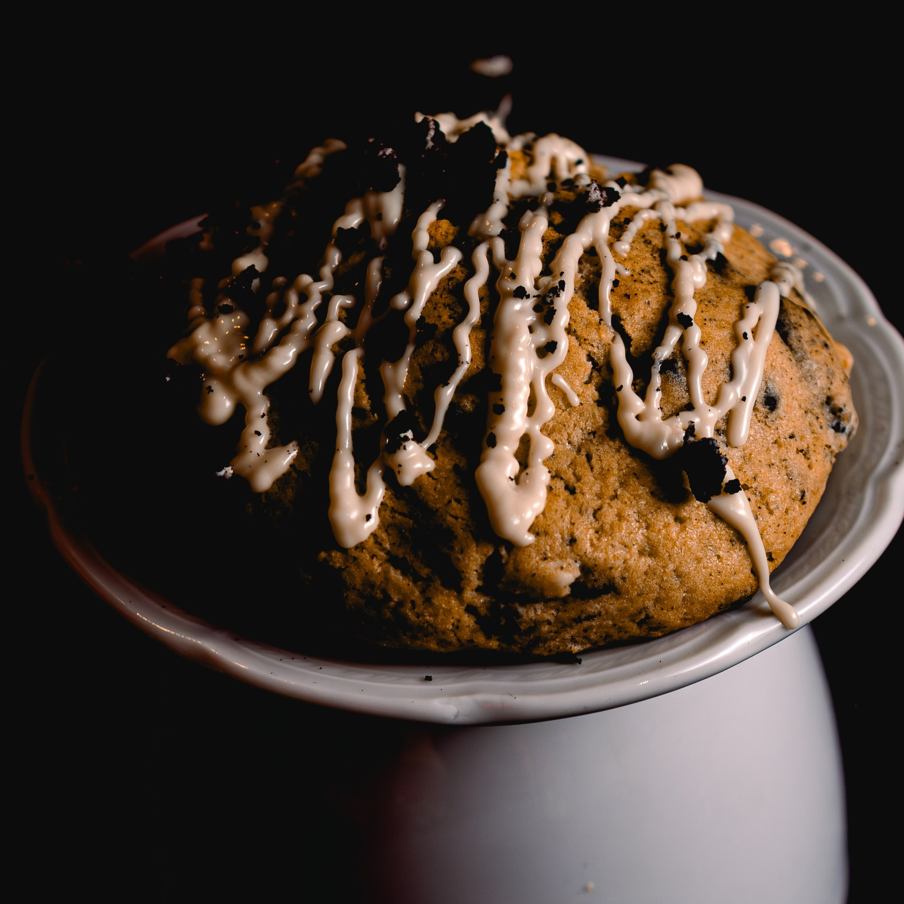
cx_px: 380
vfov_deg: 13.0
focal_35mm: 134
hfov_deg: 13.0
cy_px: 657
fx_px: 3959
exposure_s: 1/160
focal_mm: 50
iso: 100
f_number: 4
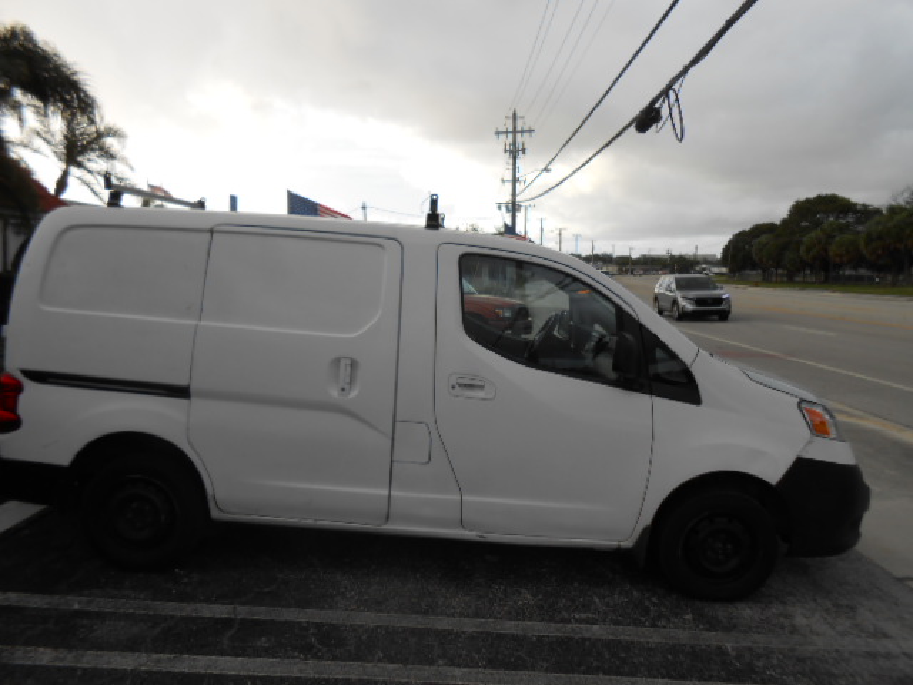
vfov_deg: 53.1
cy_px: 342
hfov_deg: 67.3
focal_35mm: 26
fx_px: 686
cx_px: 456
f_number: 3.5
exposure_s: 1/250
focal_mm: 4.6
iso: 80
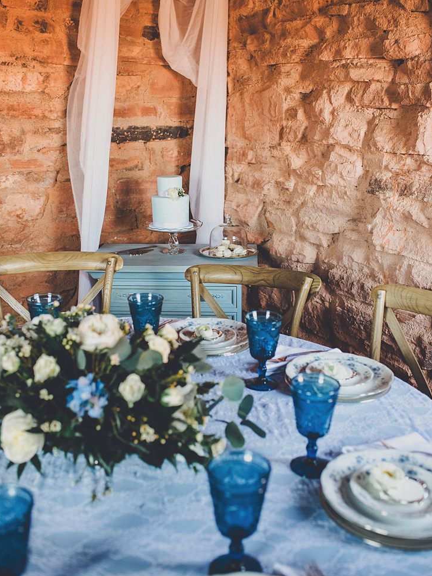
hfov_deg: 36.8
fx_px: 649
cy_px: 257
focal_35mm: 39
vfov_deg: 47.8
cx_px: 219
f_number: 3.2
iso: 800
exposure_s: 1/200
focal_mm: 35
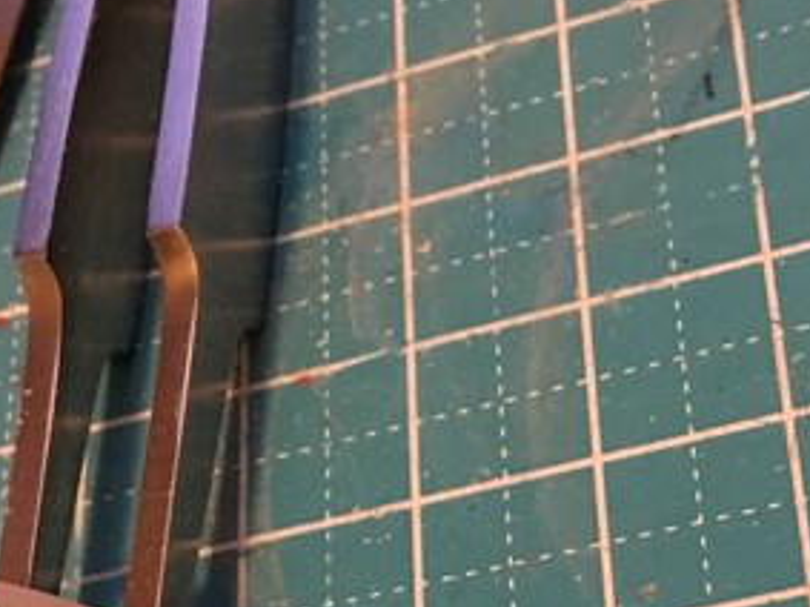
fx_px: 1918
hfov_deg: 23.7
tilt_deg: -57.5
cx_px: 558
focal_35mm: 82
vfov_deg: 17.4
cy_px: 653
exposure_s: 1/17
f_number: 2.2
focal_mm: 4.15
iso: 320
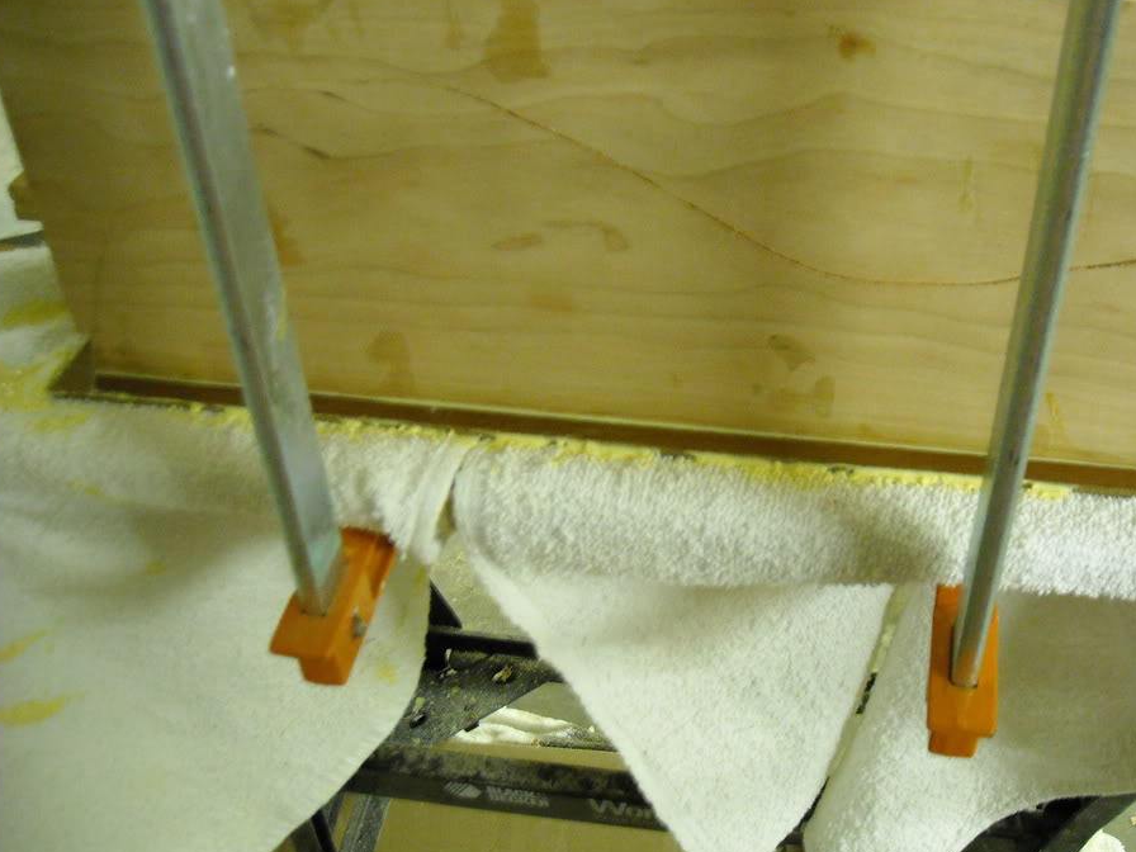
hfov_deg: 46.7
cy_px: 434
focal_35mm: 40
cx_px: 633
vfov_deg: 36.0
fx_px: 1313
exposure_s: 1/8
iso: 400
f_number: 2.8
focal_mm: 5.7
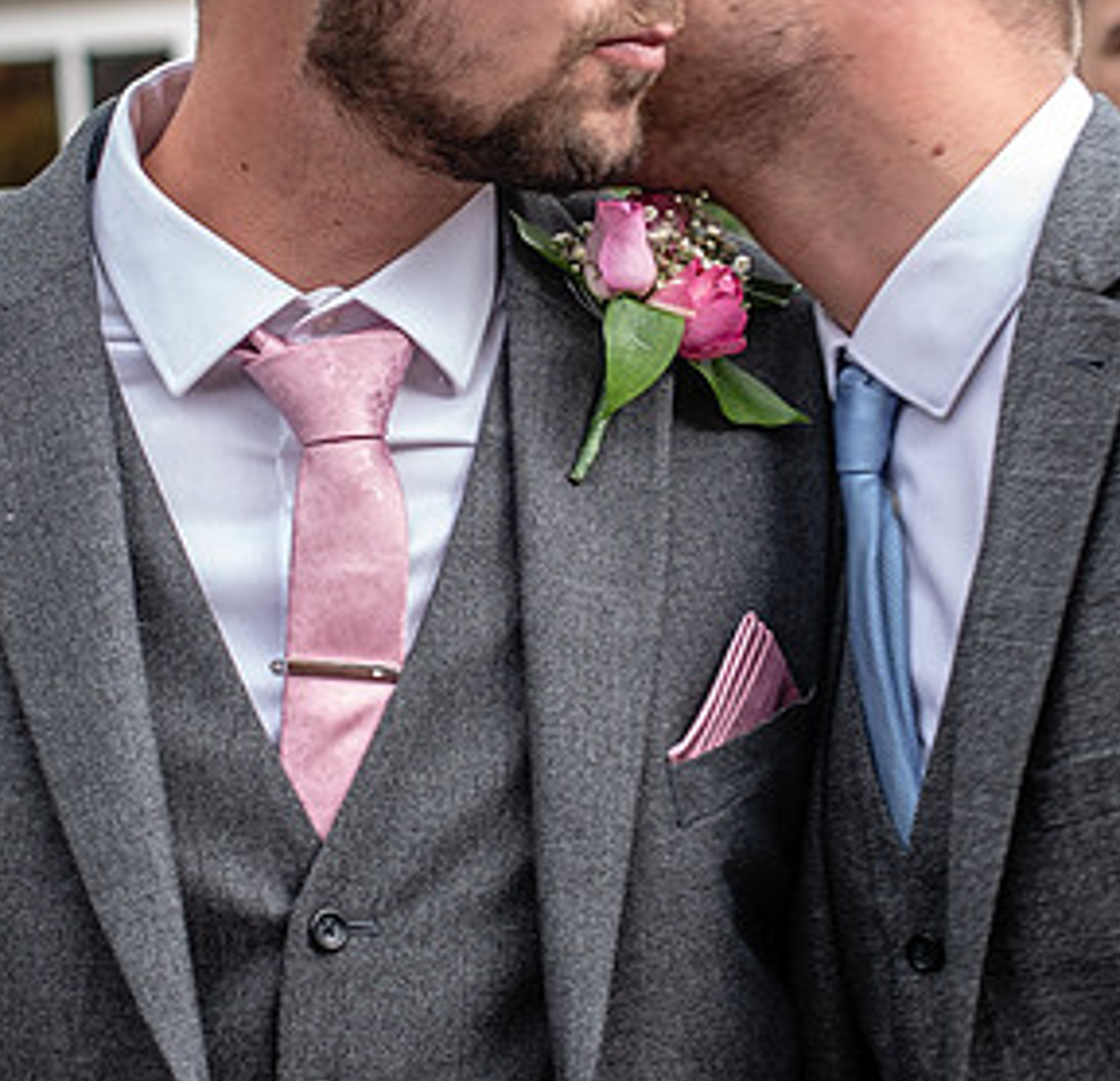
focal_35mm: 96
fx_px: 3454
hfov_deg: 18.4
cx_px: 512
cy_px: 328
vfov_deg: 17.7
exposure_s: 1/200
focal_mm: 35
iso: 100
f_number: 2.8
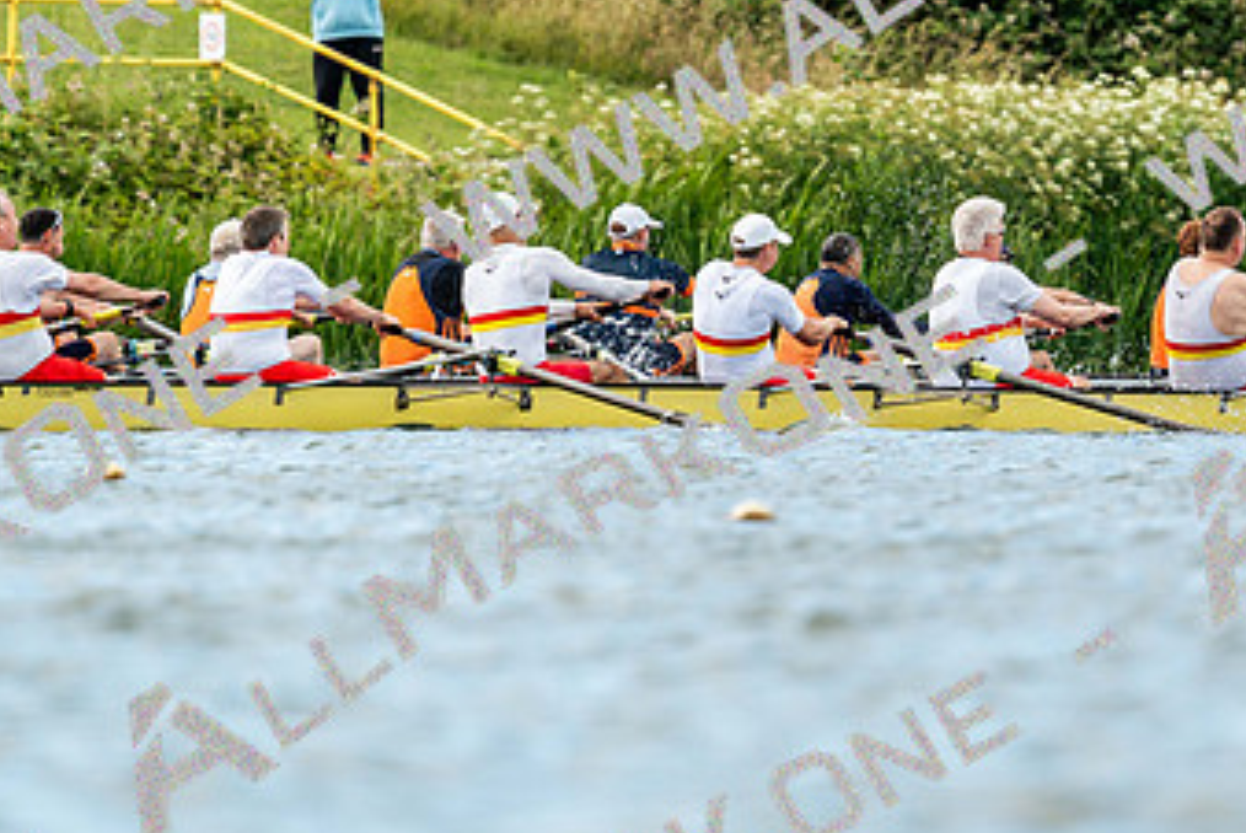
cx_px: 877
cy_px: 275
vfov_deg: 1.6
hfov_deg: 2.4
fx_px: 29444
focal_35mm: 850
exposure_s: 1/2000
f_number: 6.3
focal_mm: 496
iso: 640
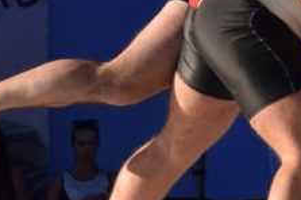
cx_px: 250
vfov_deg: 3.3
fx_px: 3456
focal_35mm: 414
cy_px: 61
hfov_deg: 5.0
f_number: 5.3
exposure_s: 1/1000
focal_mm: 80
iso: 500
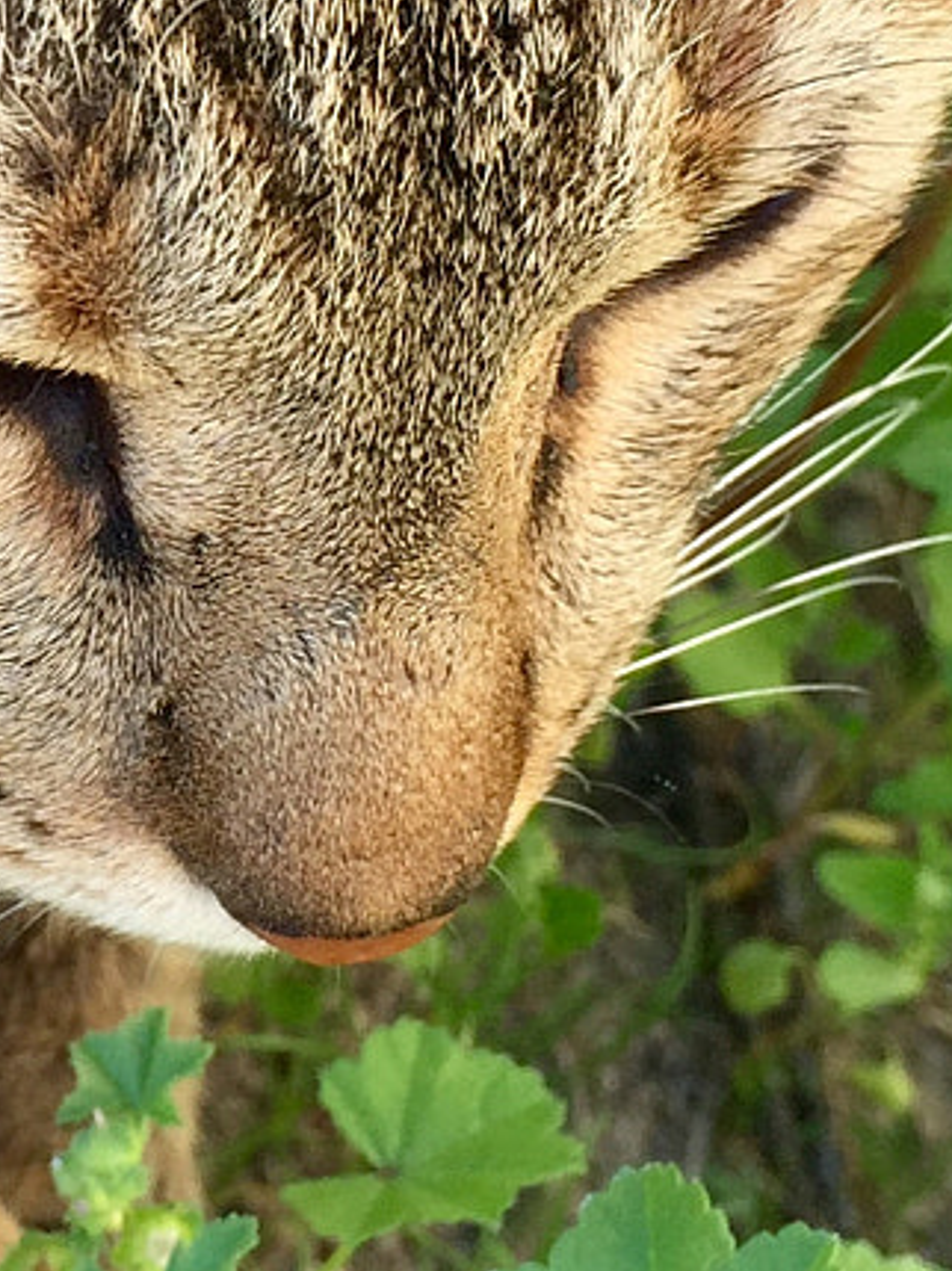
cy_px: 207
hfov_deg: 13.4
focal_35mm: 108
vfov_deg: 18.0
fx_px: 3964
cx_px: -118
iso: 32
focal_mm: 4.15
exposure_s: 1/329
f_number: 2.2
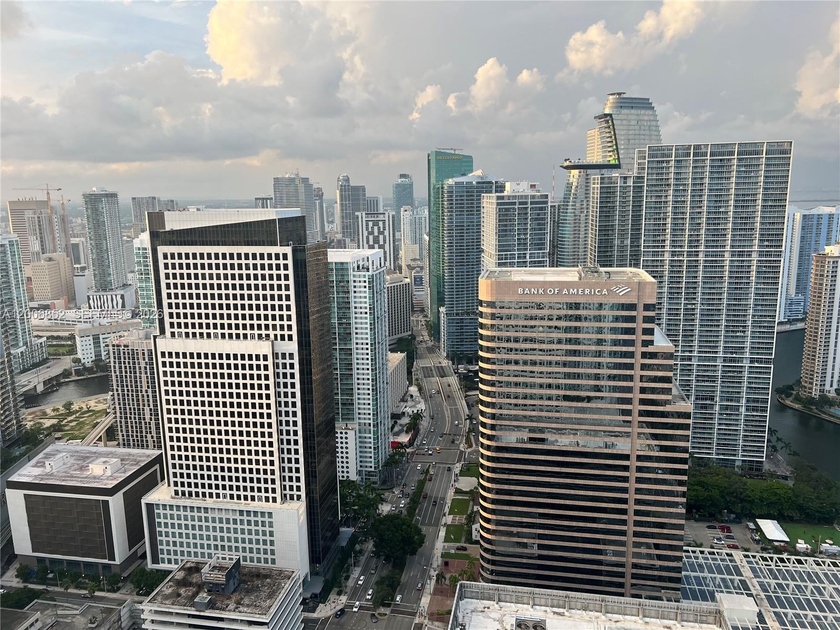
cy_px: 315
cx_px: 420
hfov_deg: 67.3
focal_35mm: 26
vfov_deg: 53.1
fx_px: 631
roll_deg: +1.3
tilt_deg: -11.7
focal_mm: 5.7
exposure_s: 1/696
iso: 50
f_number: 1.5
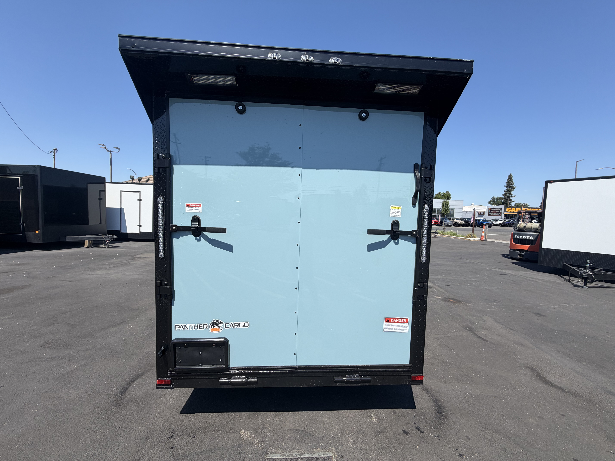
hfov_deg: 102.1
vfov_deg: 85.7
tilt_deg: -2.4
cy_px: 230
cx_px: 308
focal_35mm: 14
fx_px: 249
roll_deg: -2.3
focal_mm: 2.22
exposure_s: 1/841
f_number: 2.2
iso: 20
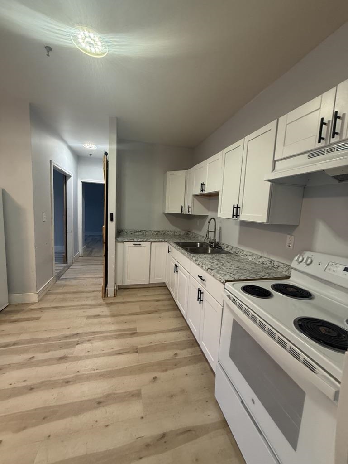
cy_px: 232
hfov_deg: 85.7
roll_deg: -3.1
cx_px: 174
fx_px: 188
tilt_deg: -6.2
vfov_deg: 102.0
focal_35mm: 14
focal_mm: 2.22
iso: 250
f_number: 2.2
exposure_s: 1/60
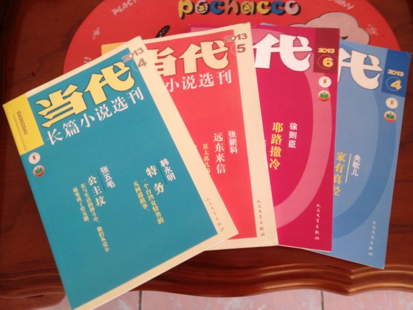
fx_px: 417
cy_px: 155
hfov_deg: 52.6
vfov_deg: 40.7
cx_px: 206
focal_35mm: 35
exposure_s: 1/20
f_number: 2.4
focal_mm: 4.28
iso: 80
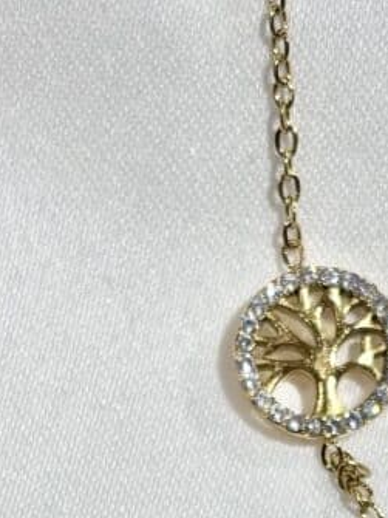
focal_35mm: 159
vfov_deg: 12.0
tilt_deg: -61.2
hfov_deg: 9.3
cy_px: 691
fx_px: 2378
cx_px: 288
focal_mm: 5.96
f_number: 1.6
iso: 32
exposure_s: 1/327
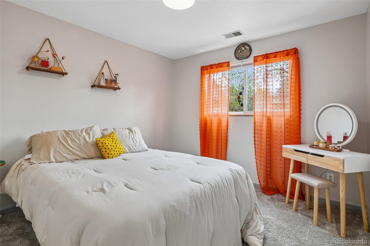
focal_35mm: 16
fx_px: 170
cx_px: 185
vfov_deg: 72.0
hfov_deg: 95.0
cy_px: 123
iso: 250
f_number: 8
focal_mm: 11
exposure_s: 1/30
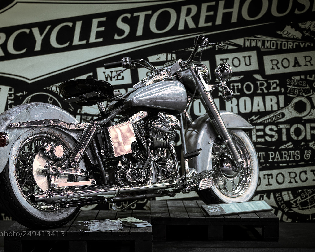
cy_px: 126
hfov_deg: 19.7
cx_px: 130
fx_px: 904
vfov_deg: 15.9
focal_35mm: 97
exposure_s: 1/100
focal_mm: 86
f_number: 2.8
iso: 2000
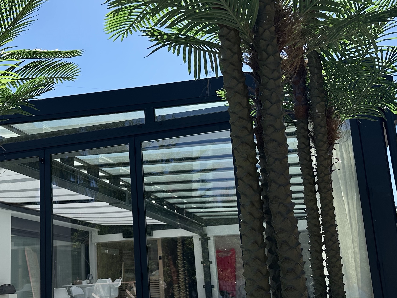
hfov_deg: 38.9
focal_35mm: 48
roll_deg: +2.9
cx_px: 116
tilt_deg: +10.8
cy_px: 156
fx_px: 550
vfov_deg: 30.3
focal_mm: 6.86
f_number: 1.78
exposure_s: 1/3356
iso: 80
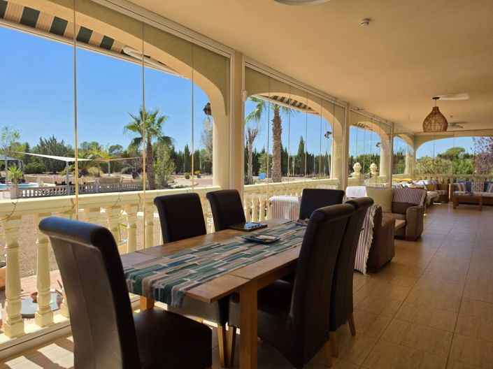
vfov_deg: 58.8
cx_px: 246
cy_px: 184
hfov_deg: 74.0
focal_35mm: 23
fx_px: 327
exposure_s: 1/5015
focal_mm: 6.5
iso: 64
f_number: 1.4
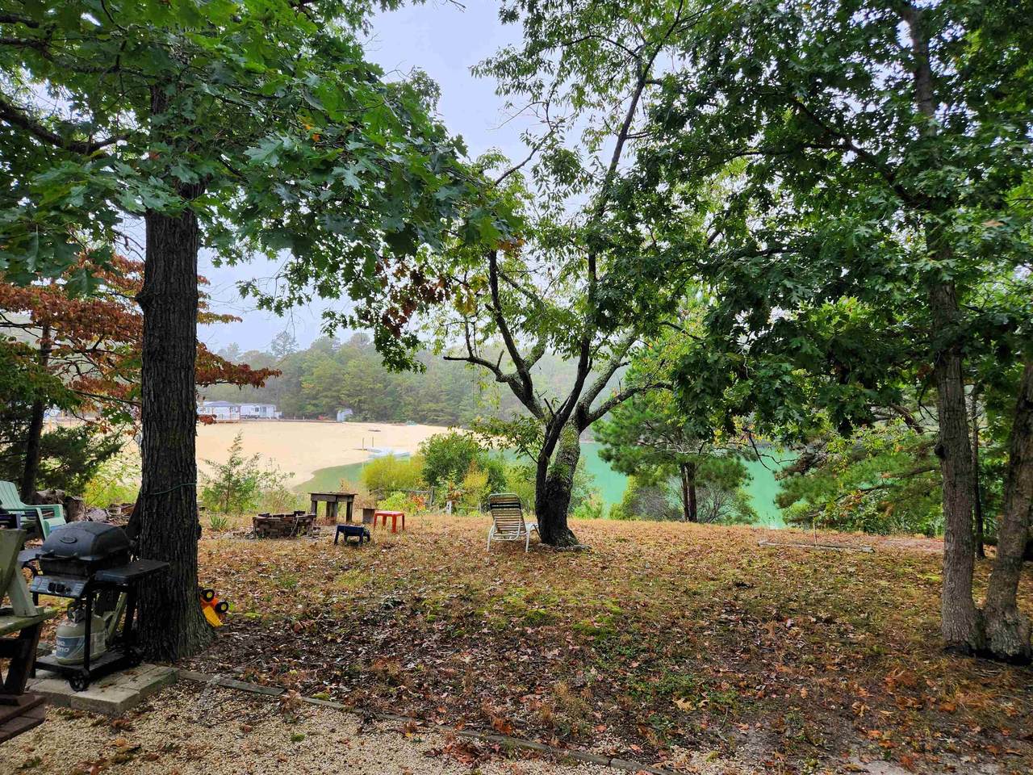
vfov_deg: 58.9
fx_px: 686
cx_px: 516
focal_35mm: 23
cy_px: 388
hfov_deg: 73.9
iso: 50
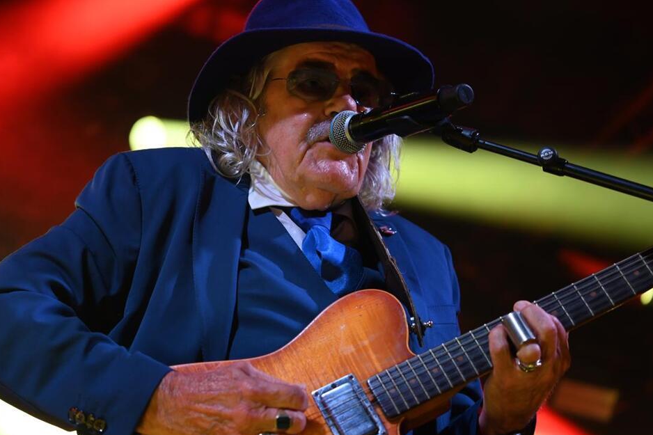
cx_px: 325
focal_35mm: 101
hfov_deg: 20.2
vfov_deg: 13.5
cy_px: 219
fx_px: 1832
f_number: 4.5
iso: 1250
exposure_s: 1/60
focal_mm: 100
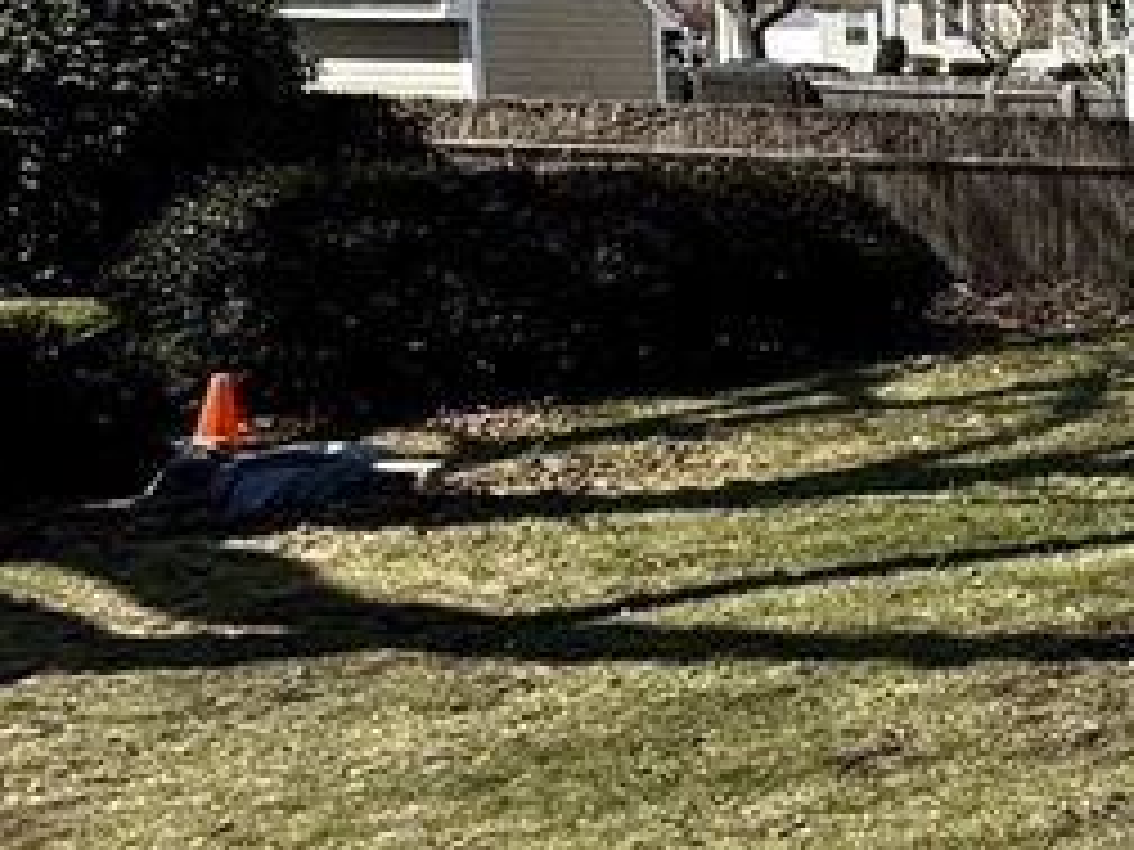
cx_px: 2079
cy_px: 243
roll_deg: -0.7
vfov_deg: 25.4
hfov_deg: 21.2
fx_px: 1867
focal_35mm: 57
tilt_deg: -4.4
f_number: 2.2
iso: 50
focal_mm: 2.22
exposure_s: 1/1656
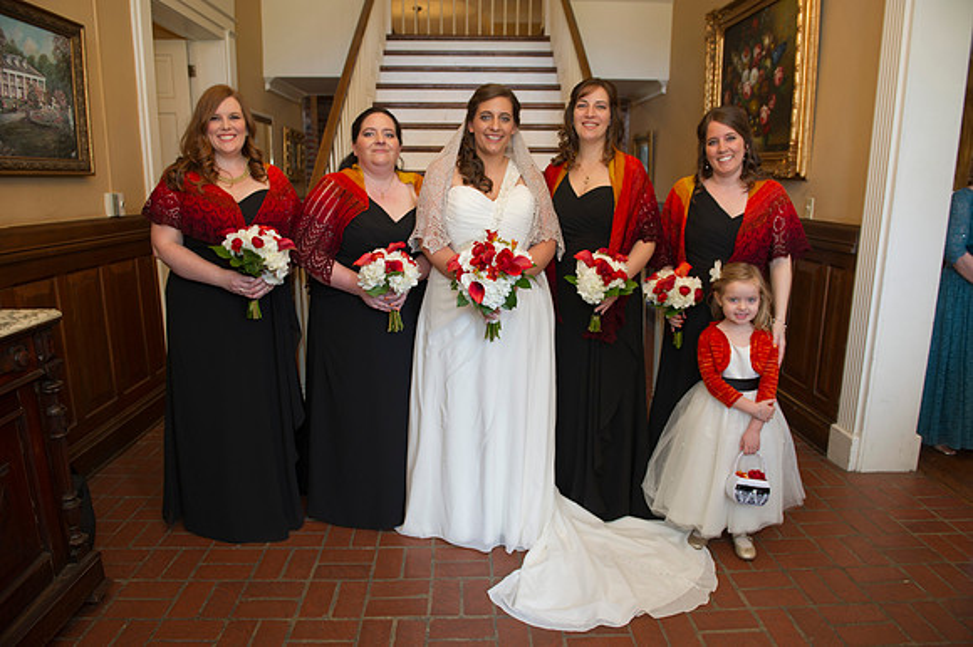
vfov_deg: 53.1
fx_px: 648
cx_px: 486
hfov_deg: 73.8
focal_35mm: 24
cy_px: 324
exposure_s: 1/60
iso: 800
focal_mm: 24
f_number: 4
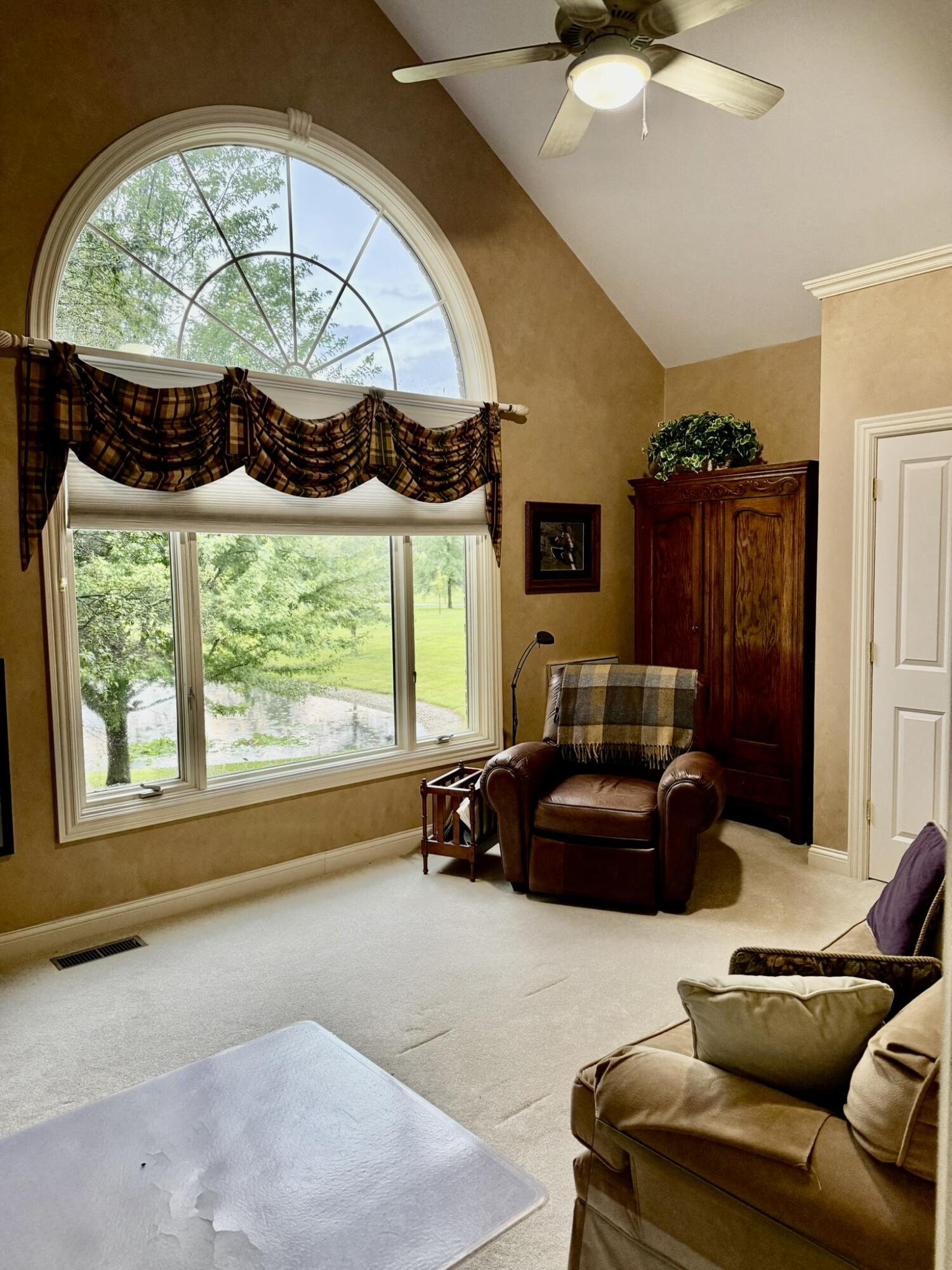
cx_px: 476
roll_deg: +0.3
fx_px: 880
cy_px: 635
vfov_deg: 71.6
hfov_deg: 56.8
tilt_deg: -4.8
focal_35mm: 24
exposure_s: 1/120
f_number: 1.78
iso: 320
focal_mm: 6.76
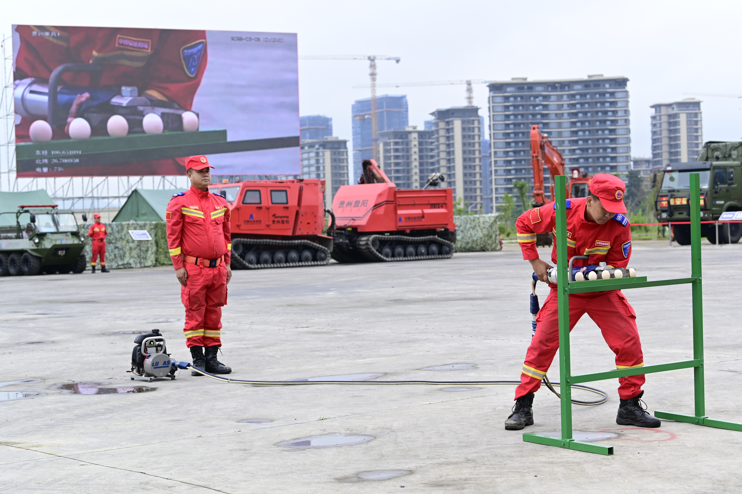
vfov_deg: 19.4
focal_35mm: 70
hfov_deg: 28.9
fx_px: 1442
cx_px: 371
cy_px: 247
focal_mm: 70
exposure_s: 1/500
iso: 400
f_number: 5.6
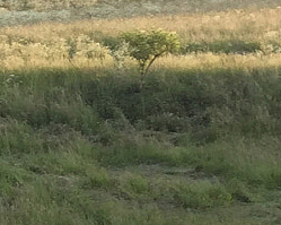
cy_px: 249
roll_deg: -1.0
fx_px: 1513
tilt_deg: -6.1
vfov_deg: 8.4
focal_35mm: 182
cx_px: -507
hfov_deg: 9.0
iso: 32
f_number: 2.2
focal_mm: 4.15
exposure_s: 1/170
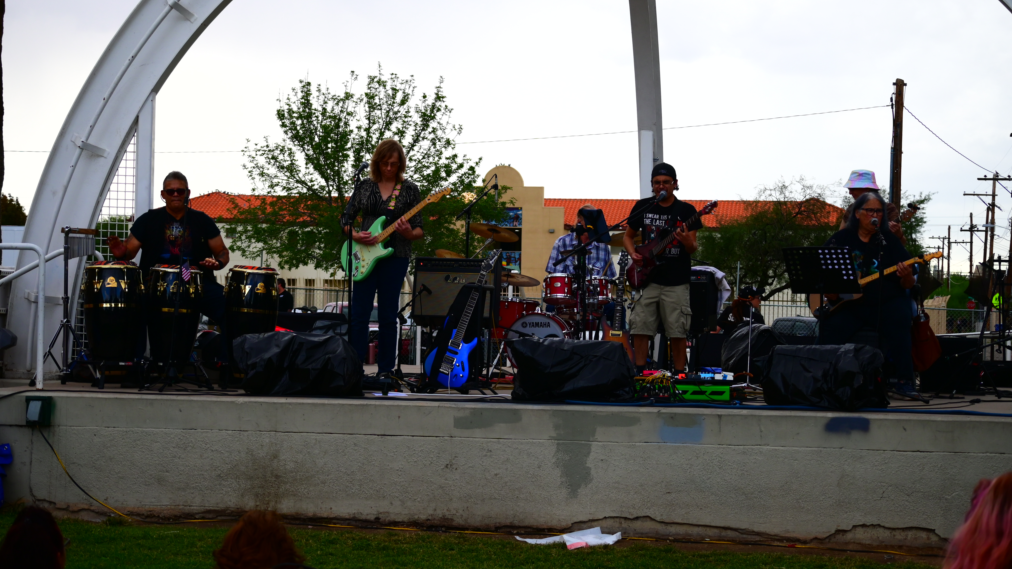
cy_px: 304
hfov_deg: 26.8
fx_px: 2120
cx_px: 504
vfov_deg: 15.3
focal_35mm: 79
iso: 220
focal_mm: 50
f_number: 4.5
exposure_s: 1/250
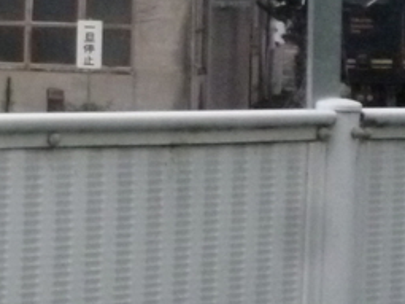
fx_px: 2257
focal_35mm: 193
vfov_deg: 7.7
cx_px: -402
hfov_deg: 9.6
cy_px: -8
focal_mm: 7.3
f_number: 3.7
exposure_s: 1/125
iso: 640
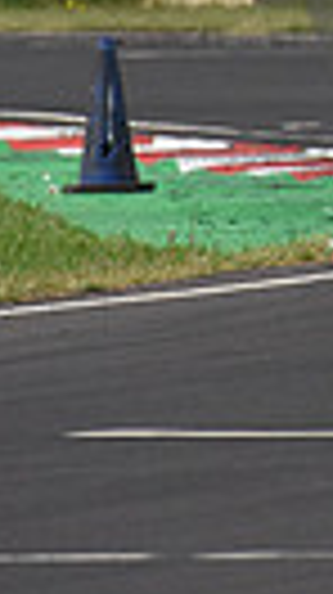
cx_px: 1179
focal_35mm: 1846
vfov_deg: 1.2
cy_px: -160
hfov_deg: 0.7
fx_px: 29052
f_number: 8
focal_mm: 400
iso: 1600
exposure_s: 1/1000
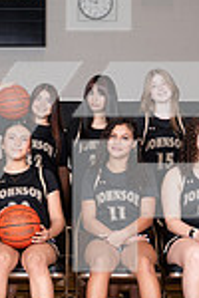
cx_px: 34
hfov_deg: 12.5
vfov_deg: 18.7
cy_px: 168
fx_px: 905
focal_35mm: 109
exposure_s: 1/250
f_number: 4.5
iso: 160
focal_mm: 28.3
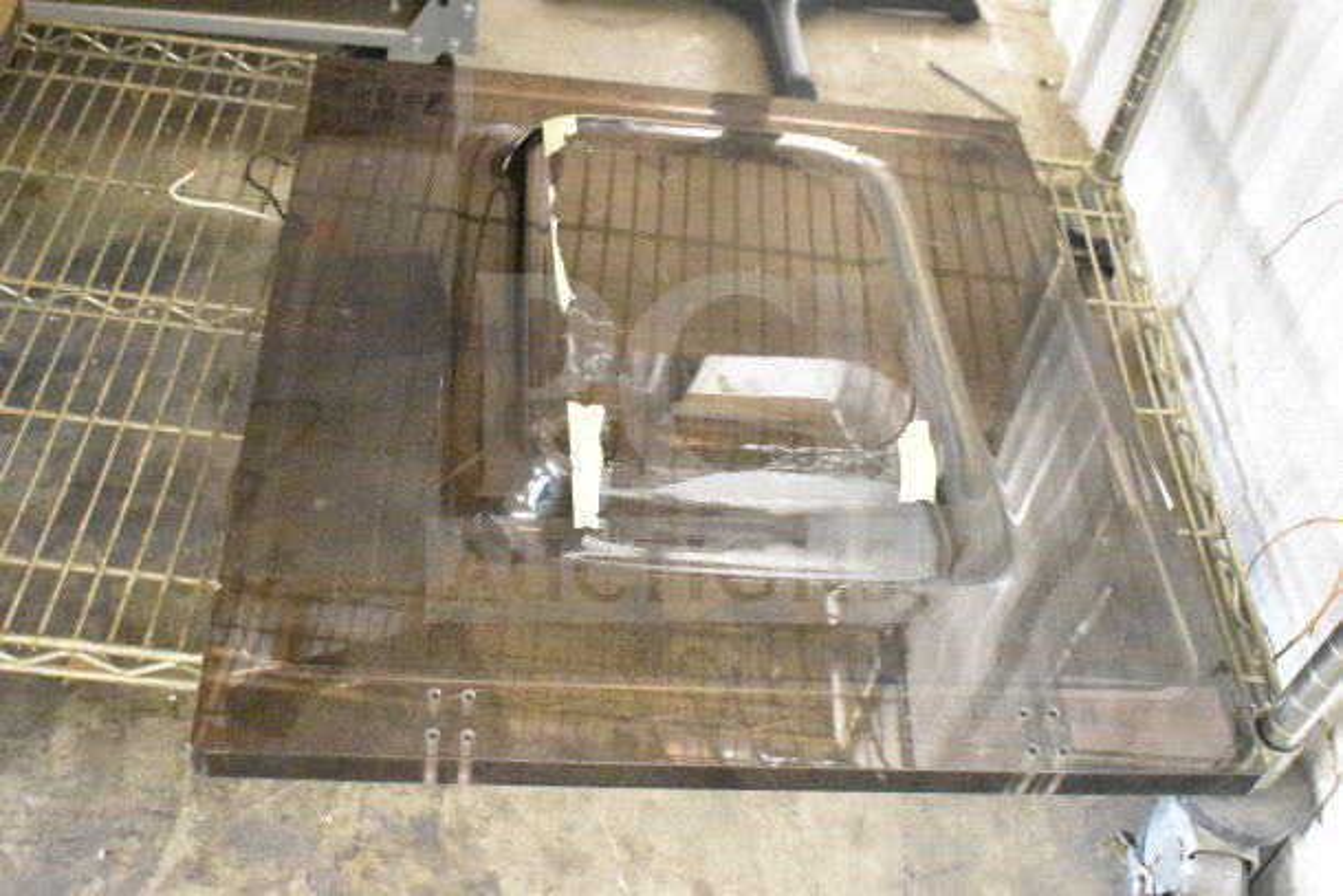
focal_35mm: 38
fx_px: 1399
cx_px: 672
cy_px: 448
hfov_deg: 51.3
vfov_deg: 35.5
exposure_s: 1/40
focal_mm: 25
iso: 25600
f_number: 4
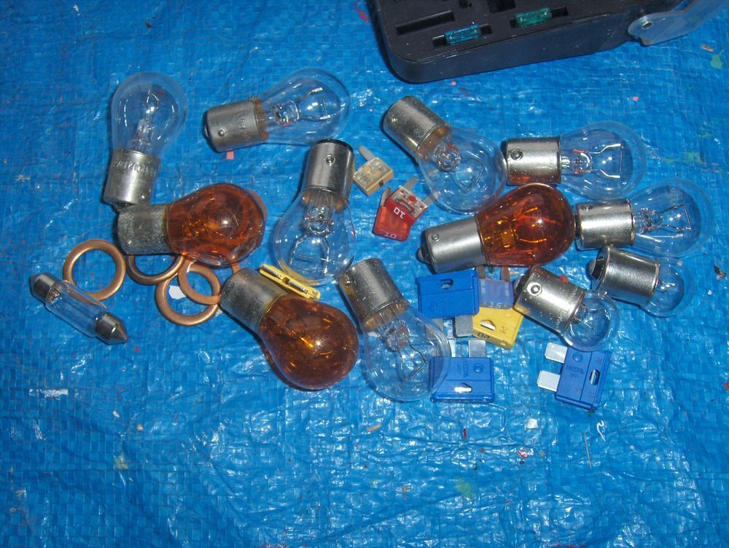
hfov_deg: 52.6
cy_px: 274
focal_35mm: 35
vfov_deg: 40.8
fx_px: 738
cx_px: 364
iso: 119
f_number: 5.5
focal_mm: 7.5
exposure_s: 1/60
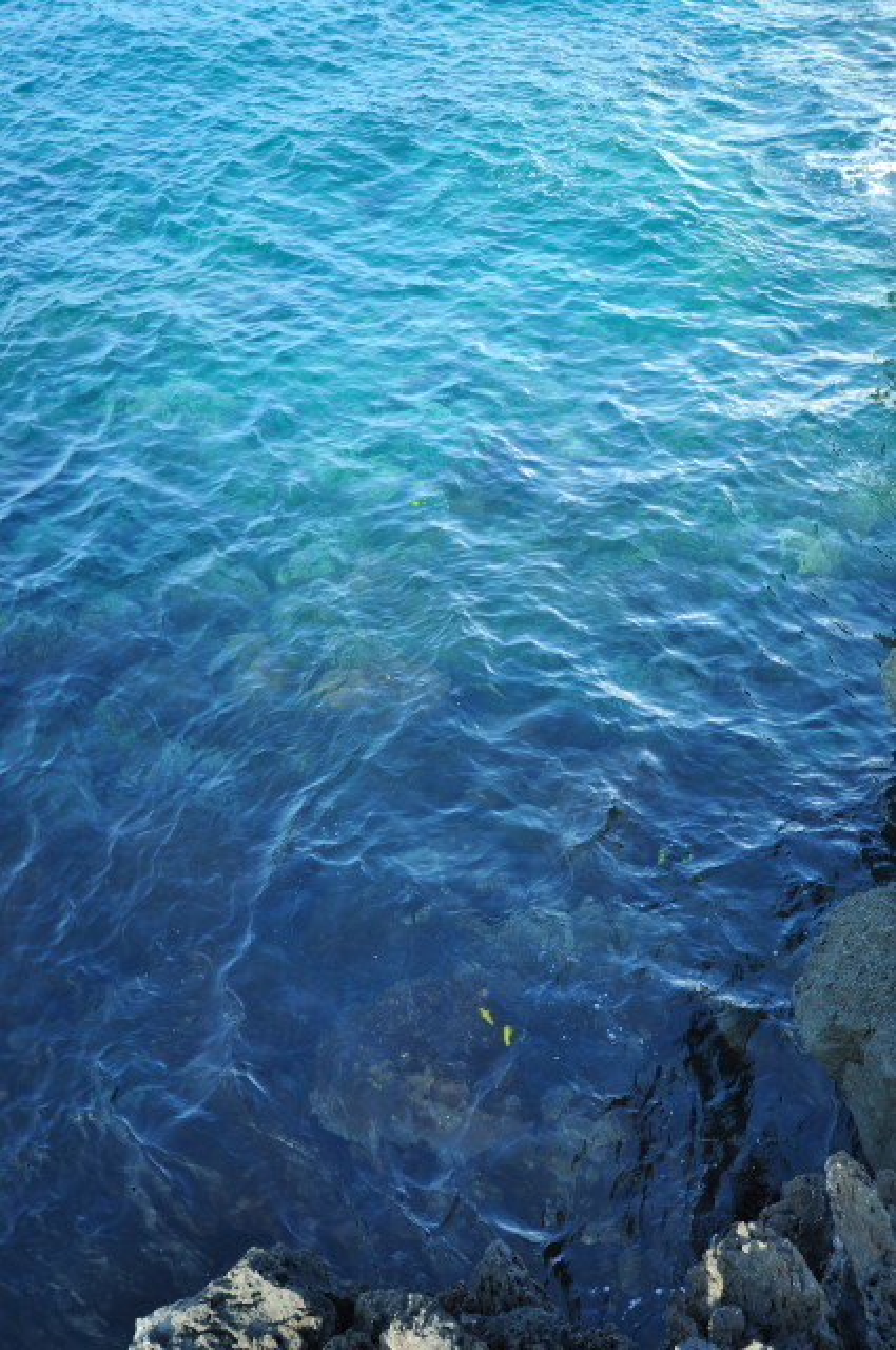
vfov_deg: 53.2
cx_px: 448
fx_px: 1348
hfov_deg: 36.8
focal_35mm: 36
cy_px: 675
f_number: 4.5
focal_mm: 24
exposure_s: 1/80
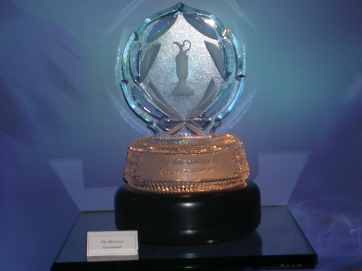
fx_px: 1098
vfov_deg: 14.1
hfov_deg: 18.7
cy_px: 136
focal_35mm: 105
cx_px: 181
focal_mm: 15.9
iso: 59
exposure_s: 1/60.1
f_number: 4.6
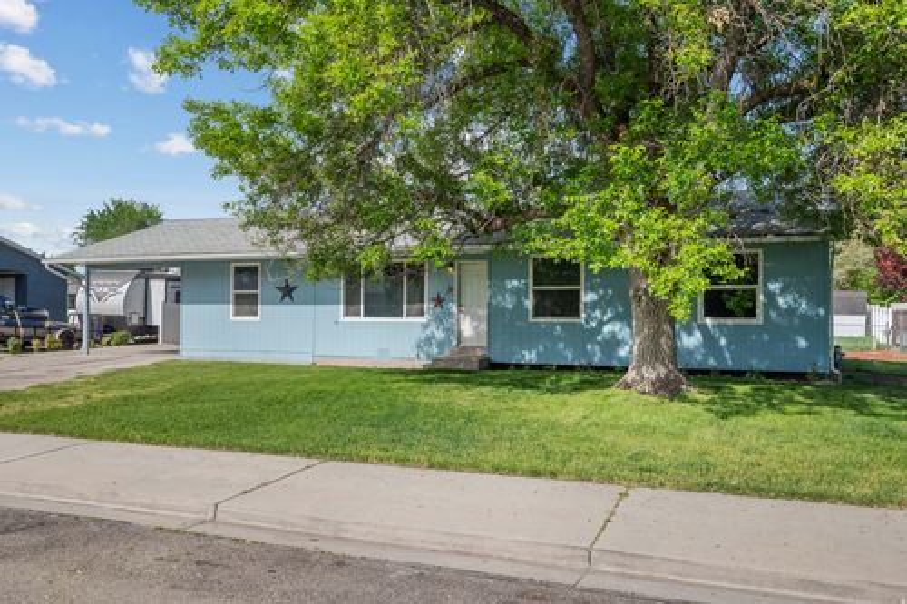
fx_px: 756
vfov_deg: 43.6
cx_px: 454
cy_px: 302
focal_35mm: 30
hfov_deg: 61.9
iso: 800
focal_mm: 30
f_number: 8
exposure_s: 1/640
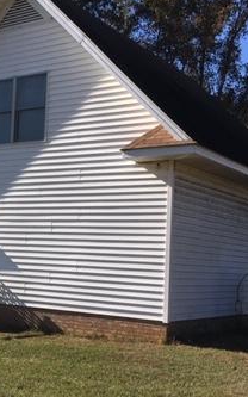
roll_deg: -2.3
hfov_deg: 20.8
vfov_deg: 34.5
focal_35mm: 59
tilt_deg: +2.1
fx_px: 638
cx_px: -33
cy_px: 225
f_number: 2.2
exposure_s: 1/2079
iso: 25
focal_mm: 4.15
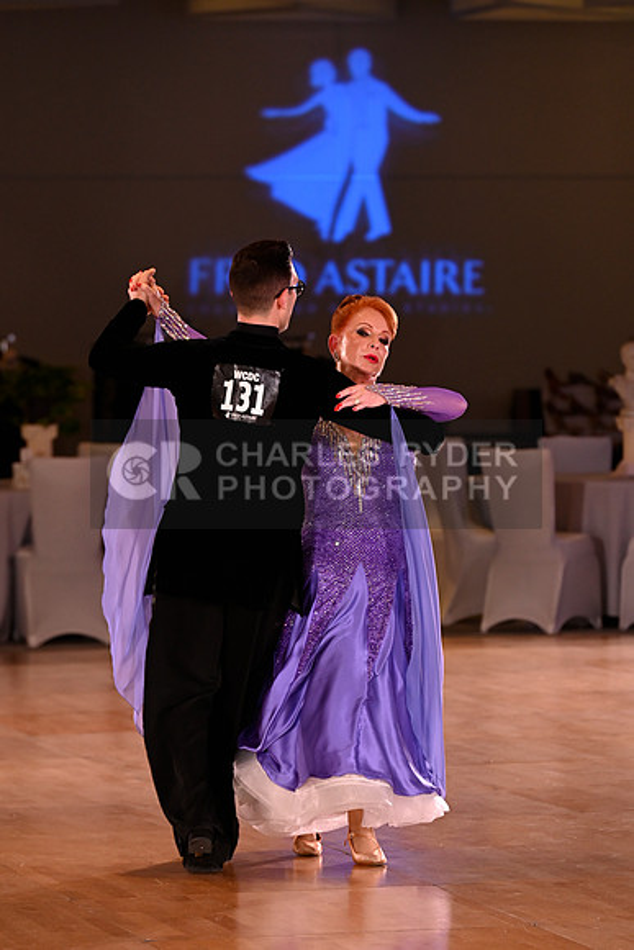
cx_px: 317
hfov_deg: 6.9
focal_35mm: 200
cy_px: 475
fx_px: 5280
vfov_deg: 10.3
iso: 2000
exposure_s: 1/200
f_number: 5
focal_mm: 200
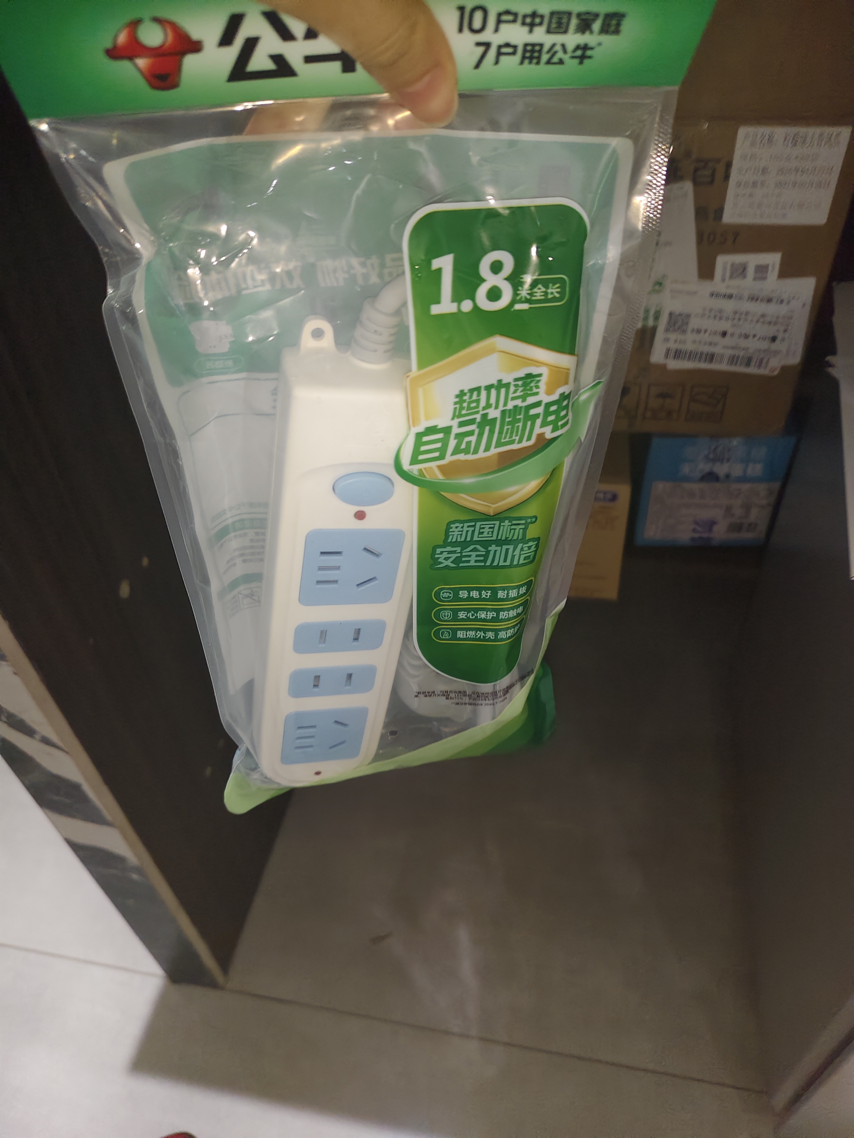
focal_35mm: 24
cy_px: 569
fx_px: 789
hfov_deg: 56.8
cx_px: 427
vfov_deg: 71.6
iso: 293
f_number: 1.88
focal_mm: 5.56
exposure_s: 1/50
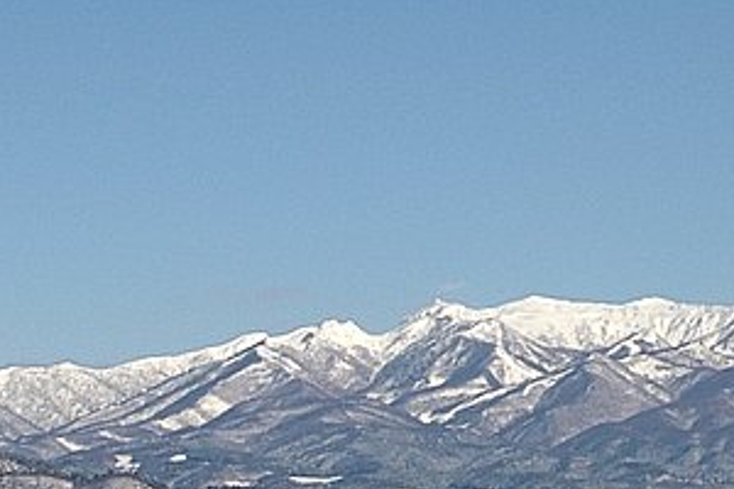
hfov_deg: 10.3
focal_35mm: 200
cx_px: 602
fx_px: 4077
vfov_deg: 6.9
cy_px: 235
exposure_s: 1/500
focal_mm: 50
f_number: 11
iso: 200
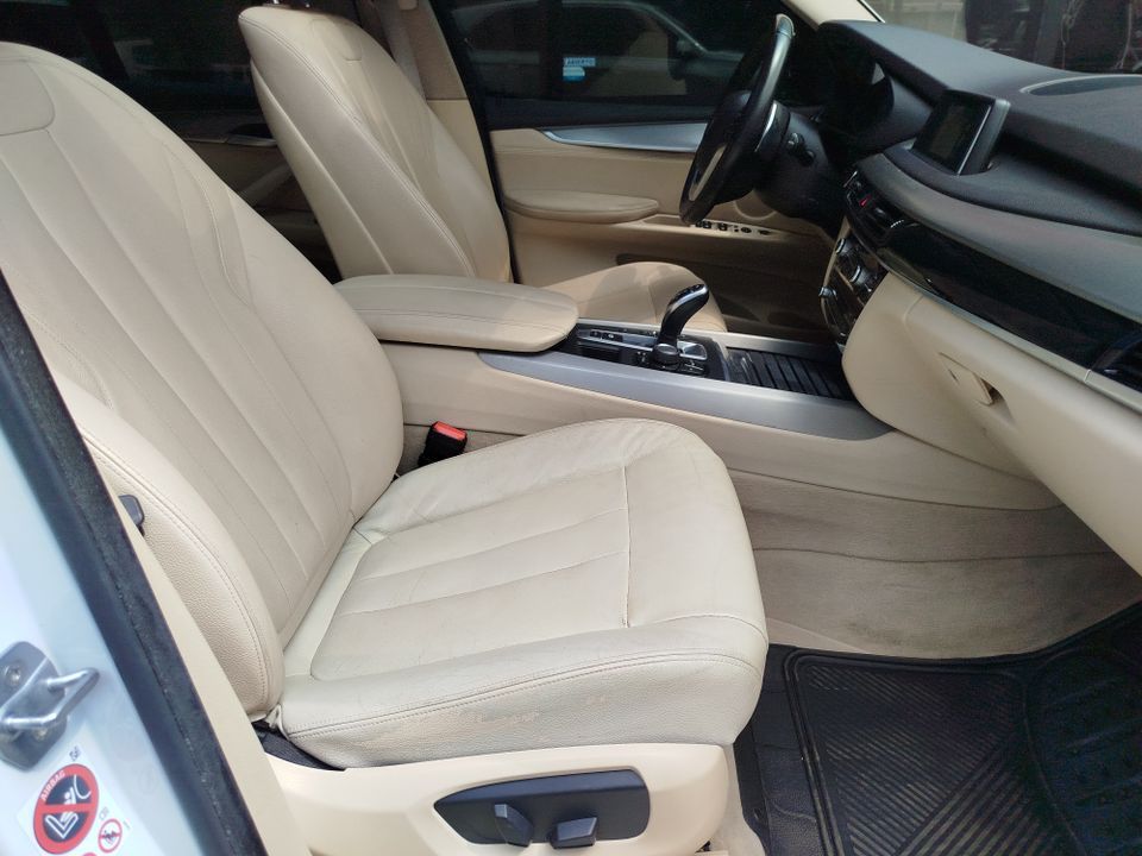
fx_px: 792
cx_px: 571
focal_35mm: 24
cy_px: 428
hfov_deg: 71.6
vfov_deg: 56.8
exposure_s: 1/206
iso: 50
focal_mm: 5.31
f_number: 1.7
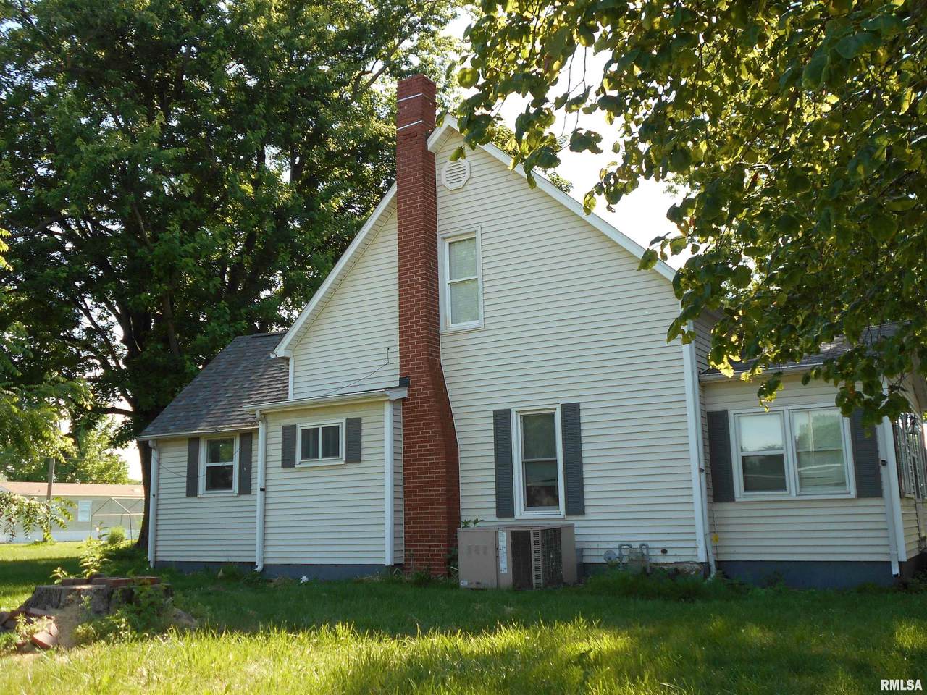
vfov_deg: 44.2
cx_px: 464
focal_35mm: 32
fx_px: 857
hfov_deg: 56.8
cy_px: 348
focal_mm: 5.8
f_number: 3.6
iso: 80
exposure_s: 1/250
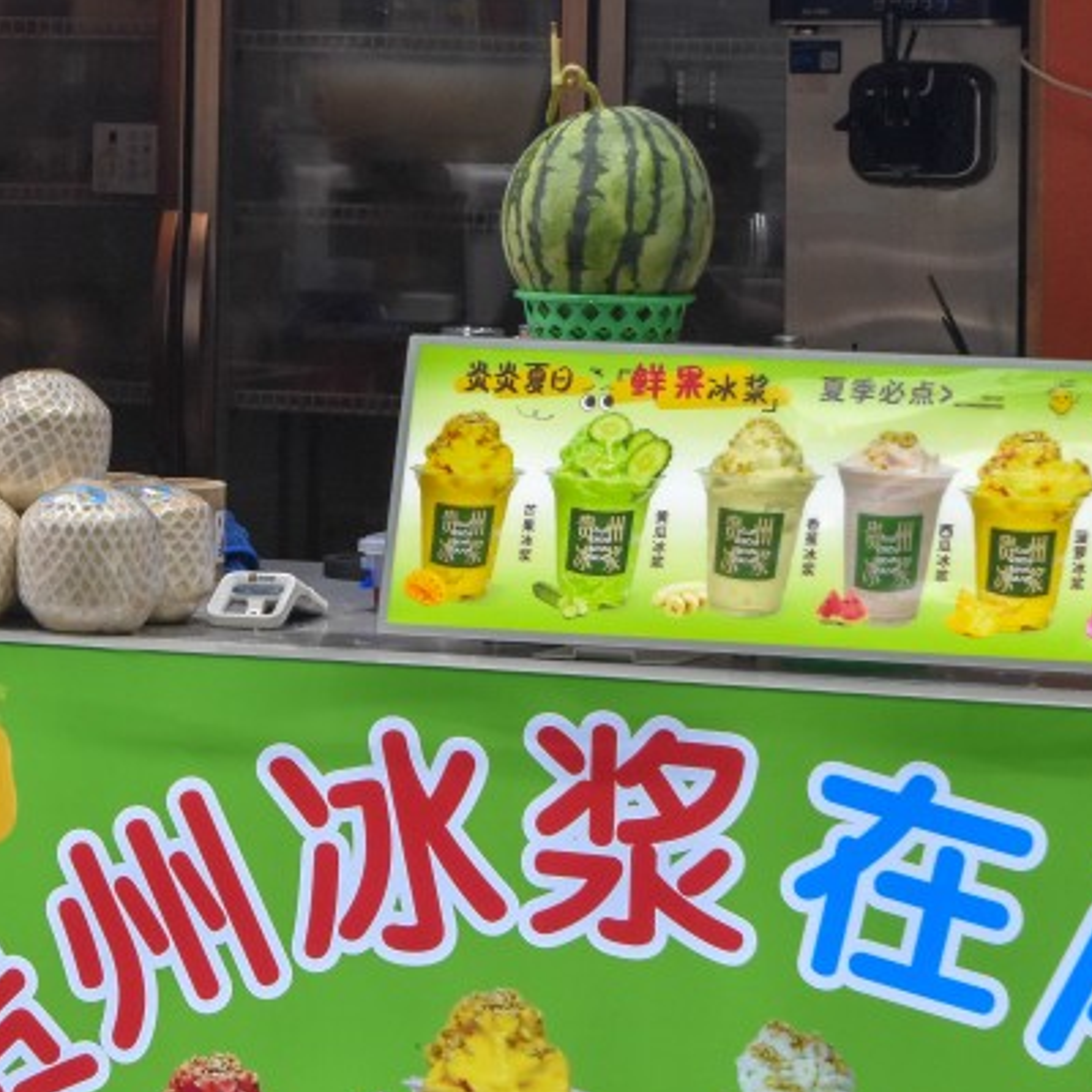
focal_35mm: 179
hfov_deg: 9.7
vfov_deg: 9.8
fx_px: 6389
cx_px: -60
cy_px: 278
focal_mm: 52
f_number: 5.6
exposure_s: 1/500
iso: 800
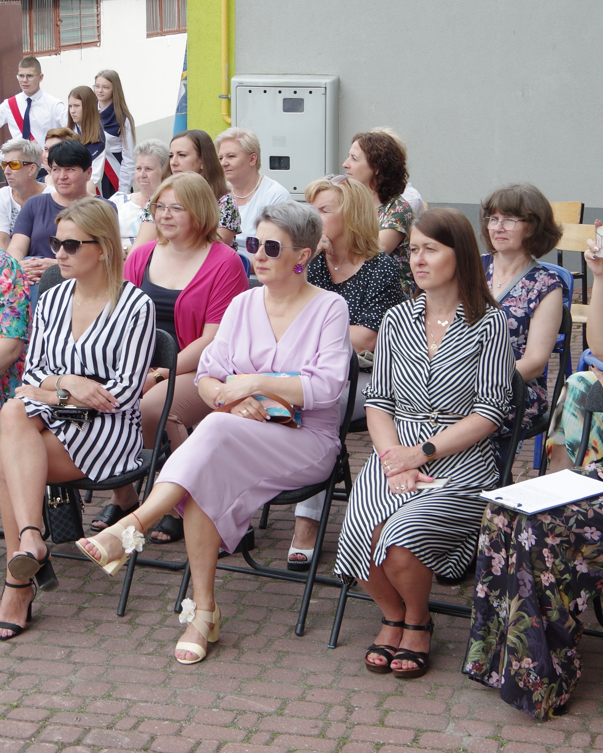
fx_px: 2097
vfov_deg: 20.4
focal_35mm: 94
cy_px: 328
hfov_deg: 16.3
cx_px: 230
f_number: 7.1
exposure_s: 1/160
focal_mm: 36
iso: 200
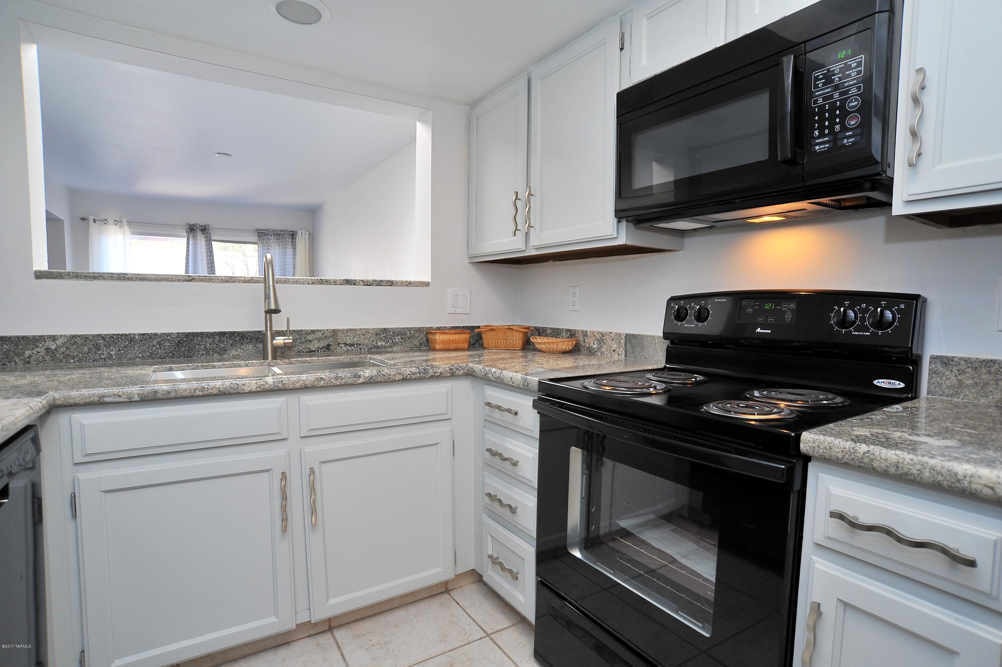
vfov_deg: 67.3
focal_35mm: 18
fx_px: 501
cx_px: 501
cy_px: 334
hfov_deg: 90.0
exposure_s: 1/30
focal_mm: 18
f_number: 9
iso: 800
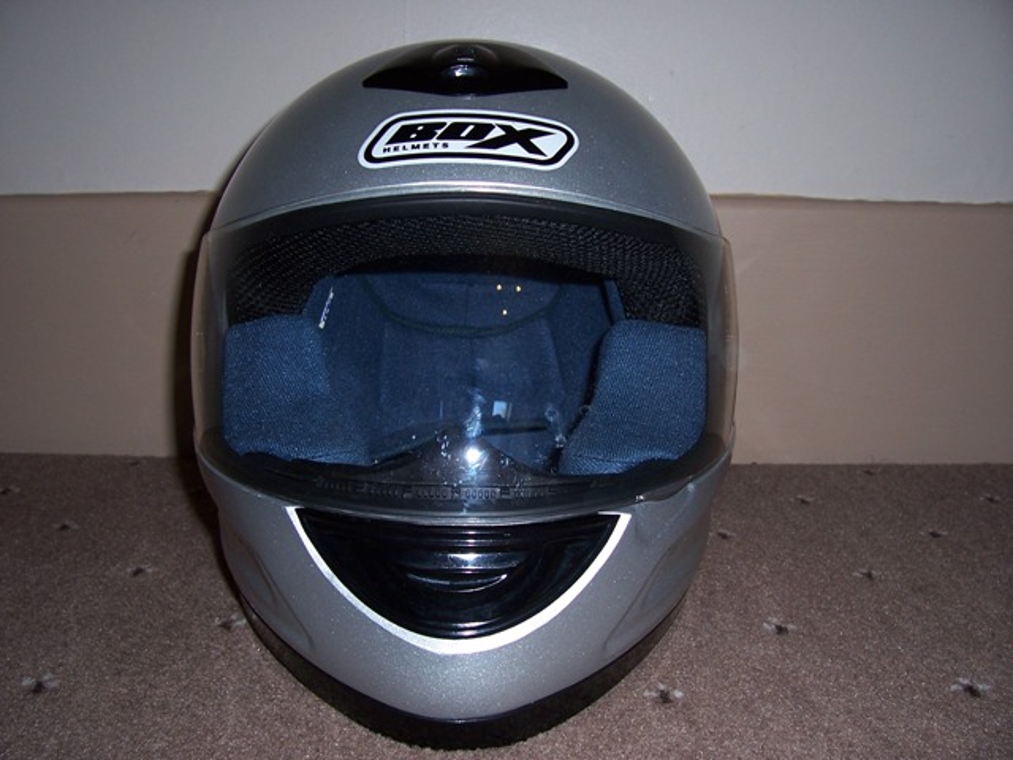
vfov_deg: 41.8
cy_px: 380
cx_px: 506
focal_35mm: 34
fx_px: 995
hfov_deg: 54.0
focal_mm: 5.6
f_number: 2.7
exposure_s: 1/60
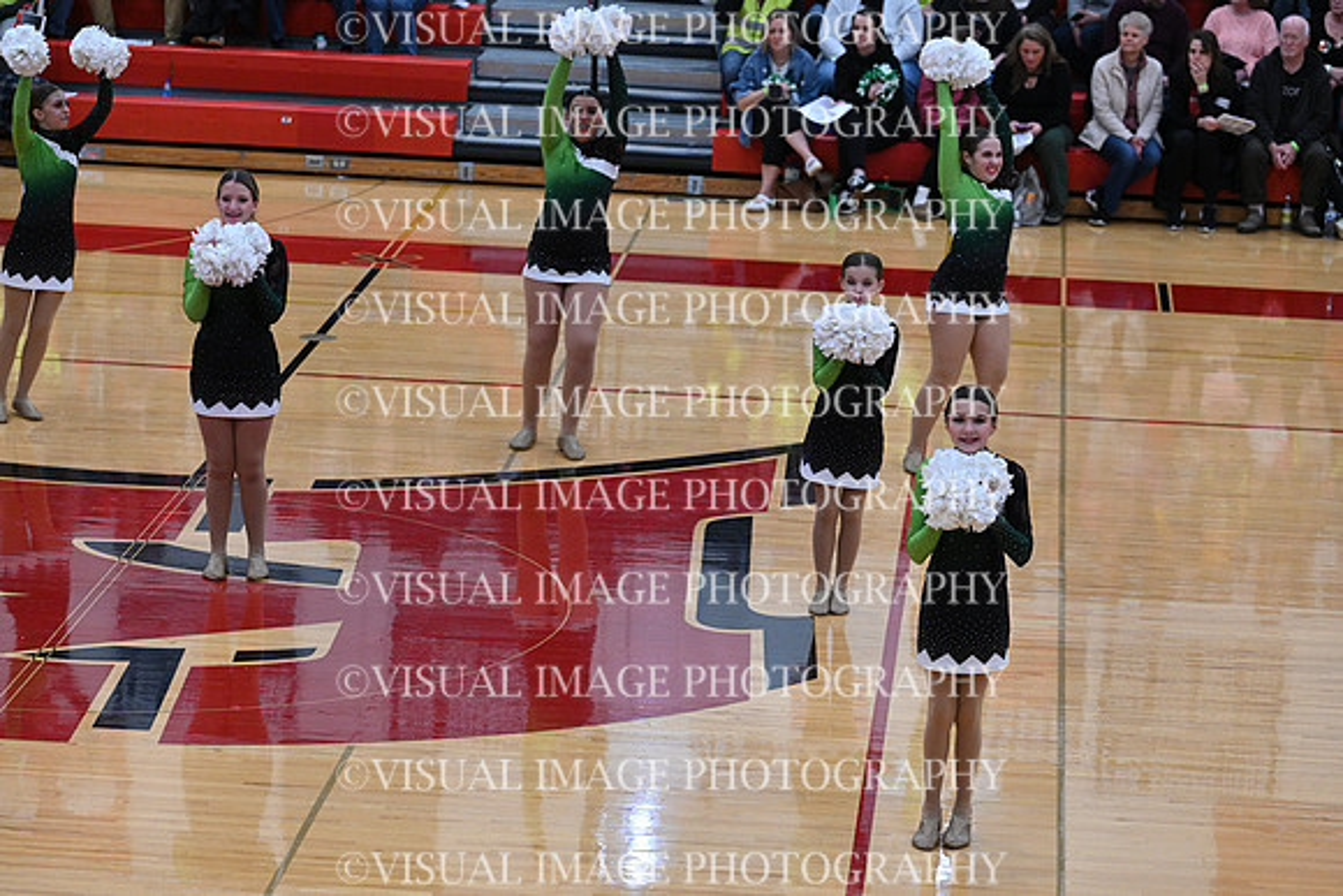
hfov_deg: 16.4
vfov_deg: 11.0
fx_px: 4664
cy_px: 448
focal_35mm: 125
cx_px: 672
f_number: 4
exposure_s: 1/400
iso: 4000
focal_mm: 125
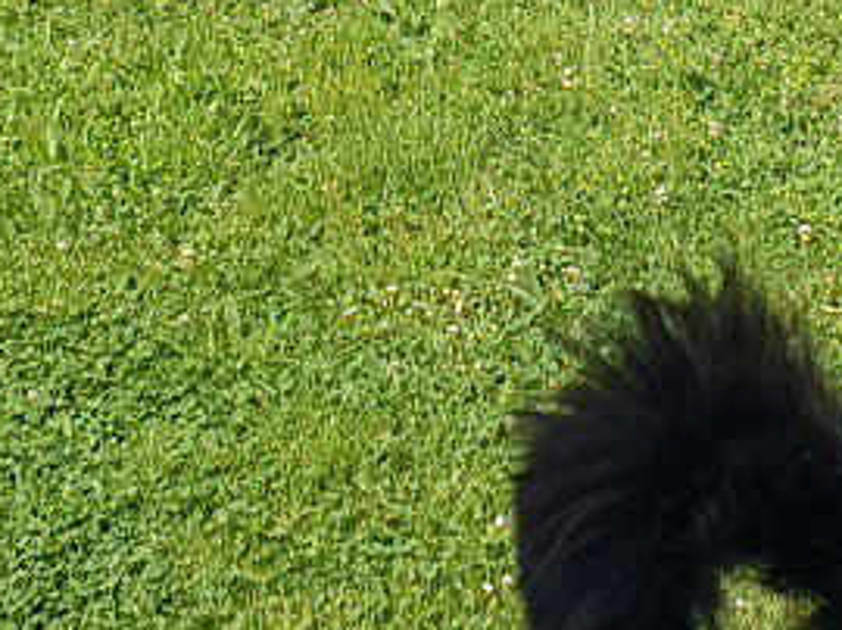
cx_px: 692
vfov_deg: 9.5
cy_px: -953
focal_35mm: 136
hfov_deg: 14.4
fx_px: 3305
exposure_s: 1/942
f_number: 2.4
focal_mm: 4.3
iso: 50
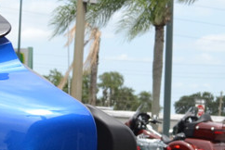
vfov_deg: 6.9
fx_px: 1208
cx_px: -95
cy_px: 297
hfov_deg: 10.3
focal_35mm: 193
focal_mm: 26
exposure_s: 1/200
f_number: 7.1
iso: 100
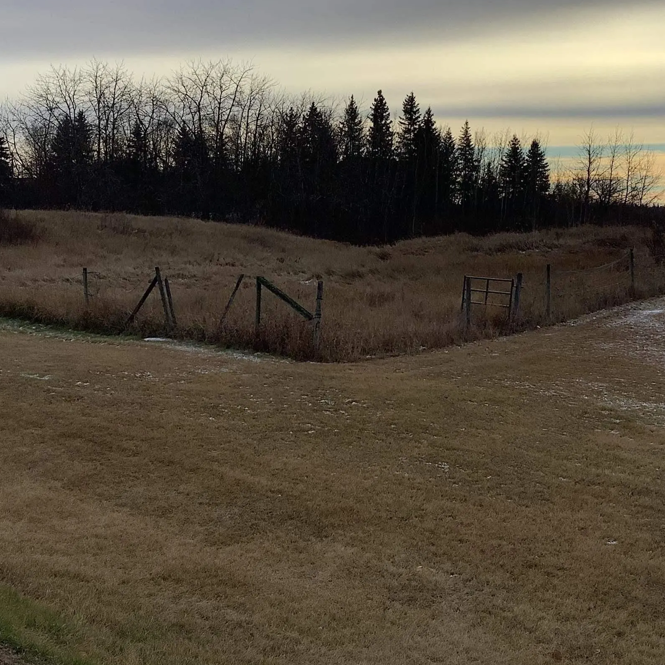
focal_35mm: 53
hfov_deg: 32.2
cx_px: 341
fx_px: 1152
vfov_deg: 32.0
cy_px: 235
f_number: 2.4
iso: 25
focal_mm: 3.3
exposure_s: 1/1988
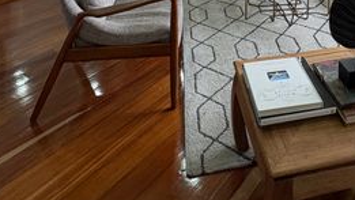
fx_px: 367
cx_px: 260
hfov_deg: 49.8
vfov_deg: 22.8
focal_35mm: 39
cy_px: -122
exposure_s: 1/120
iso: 200
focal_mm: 2.22
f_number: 2.2
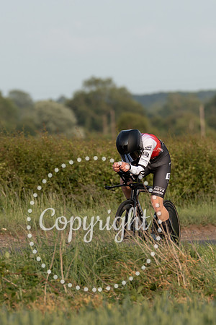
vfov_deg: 3.6
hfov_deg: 2.4
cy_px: 203
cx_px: 129
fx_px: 5210
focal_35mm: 579
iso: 100
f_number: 4
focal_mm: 200
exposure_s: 1/640
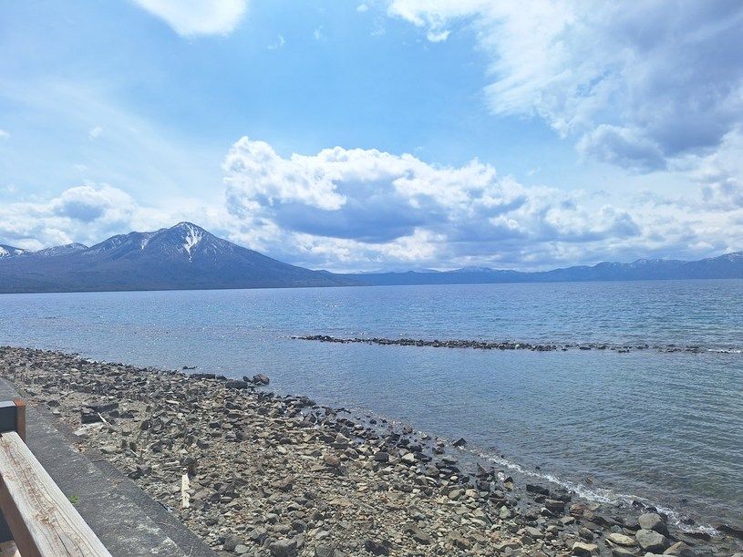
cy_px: 278
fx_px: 494
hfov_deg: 73.9
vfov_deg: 58.9
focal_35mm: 23
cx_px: 372
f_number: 1.8
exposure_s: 1/5435
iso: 40
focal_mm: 5.54
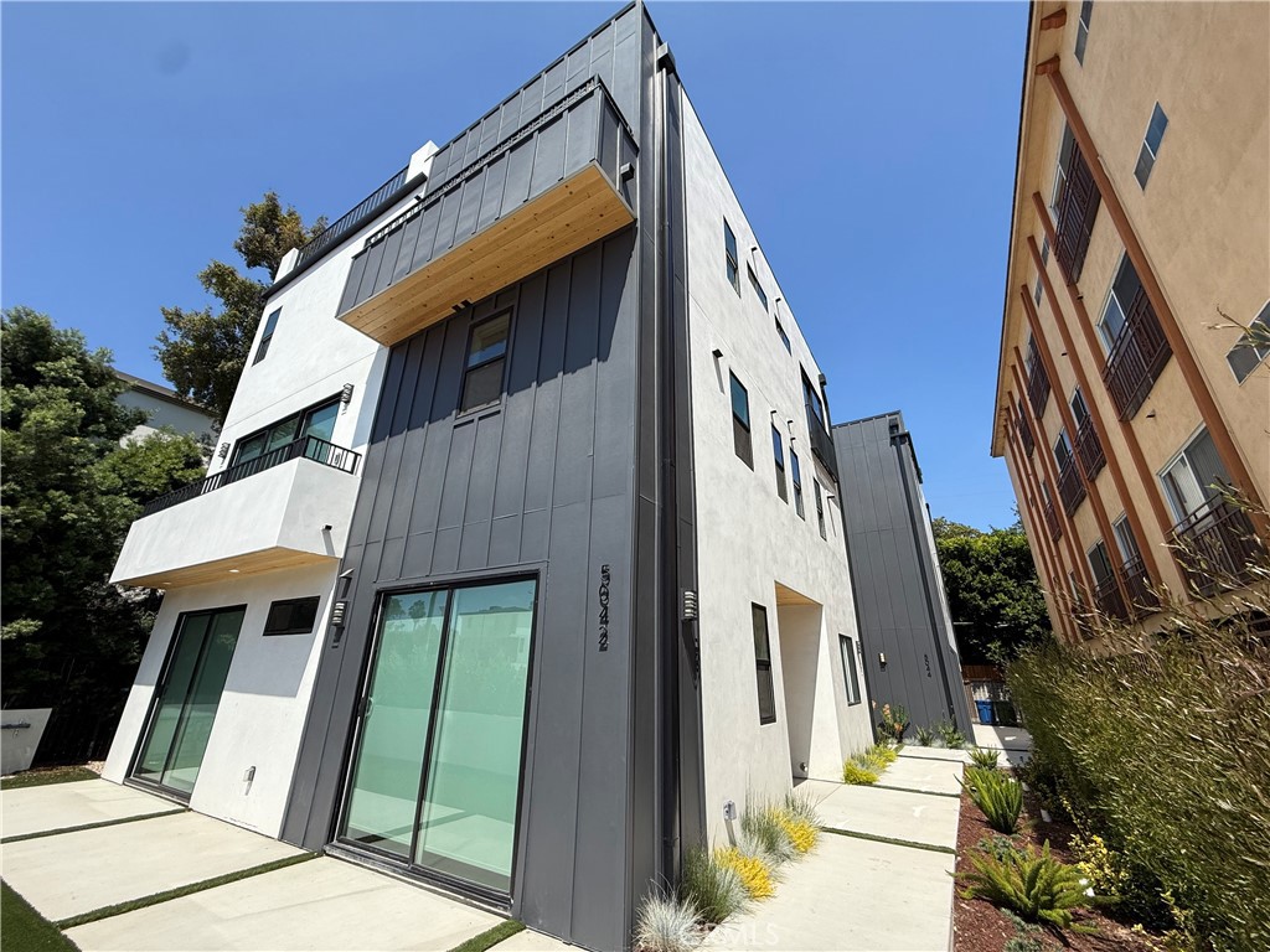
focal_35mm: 14
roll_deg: -0.7
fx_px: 514
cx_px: 635
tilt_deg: +21.5
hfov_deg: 102.1
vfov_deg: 85.7
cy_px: 476
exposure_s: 1/1961
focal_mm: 2.22
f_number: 2.2
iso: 50
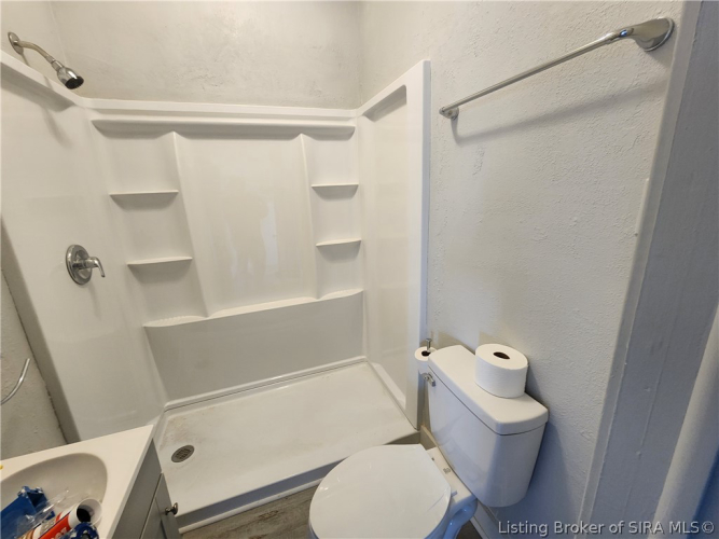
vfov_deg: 89.9
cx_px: 360
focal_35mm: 13
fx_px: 270
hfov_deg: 106.2
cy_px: 270
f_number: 2.2
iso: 400
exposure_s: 1/40
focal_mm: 2.2
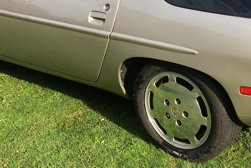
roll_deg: +3.8
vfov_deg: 18.9
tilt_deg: -16.9
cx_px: 156
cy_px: 22
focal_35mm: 71
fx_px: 495
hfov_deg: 28.4
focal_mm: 4.15
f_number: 2.2
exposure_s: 1/693
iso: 25
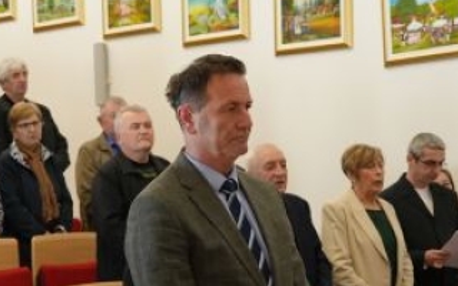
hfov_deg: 19.1
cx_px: 33
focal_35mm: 107
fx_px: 1336
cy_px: 255
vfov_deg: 12.2
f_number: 4
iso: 3200
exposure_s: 1/160
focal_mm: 28
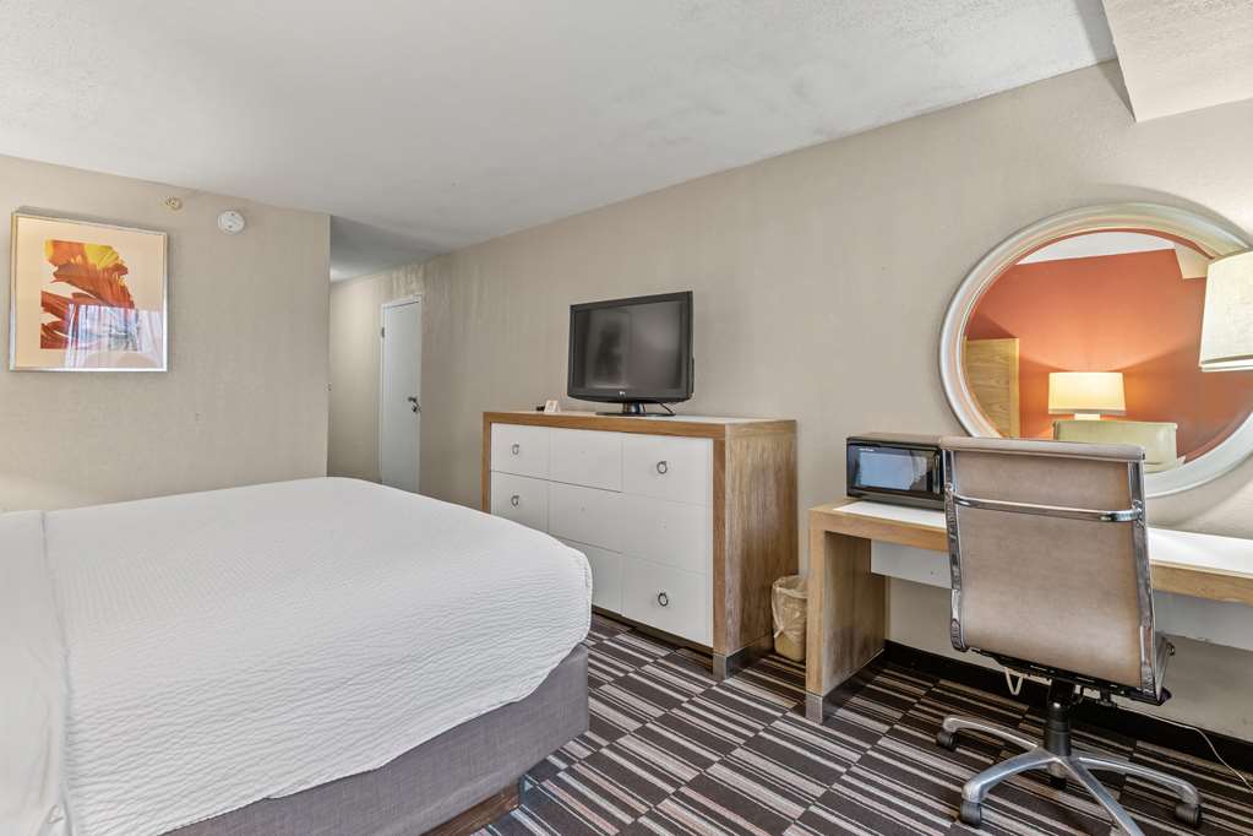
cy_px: 418
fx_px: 592
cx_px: 626
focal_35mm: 17
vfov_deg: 70.4
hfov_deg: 93.3
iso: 640
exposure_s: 1/3.33
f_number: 8
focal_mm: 17
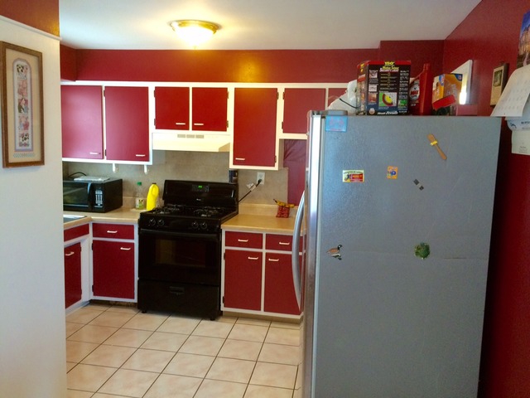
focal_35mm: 29
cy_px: 199
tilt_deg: -6.9
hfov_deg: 61.7
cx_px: 265
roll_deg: -1.4
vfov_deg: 48.2
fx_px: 444
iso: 160
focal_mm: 4.15
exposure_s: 1/30
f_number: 2.2
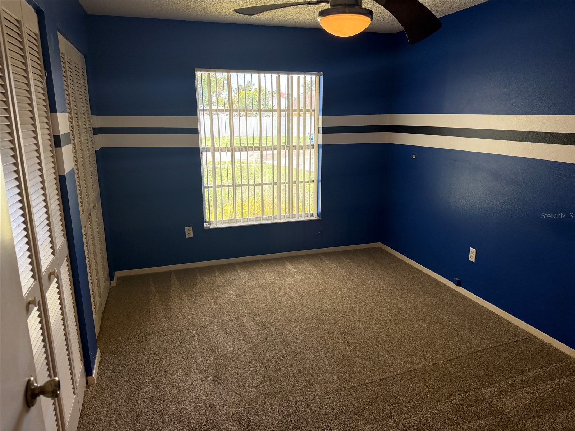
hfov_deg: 71.6
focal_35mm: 24
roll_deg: +0.7
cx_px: 288
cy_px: 216
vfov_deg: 56.8
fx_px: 399
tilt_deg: -13.9
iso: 200
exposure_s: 1/153
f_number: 1.78
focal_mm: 6.76
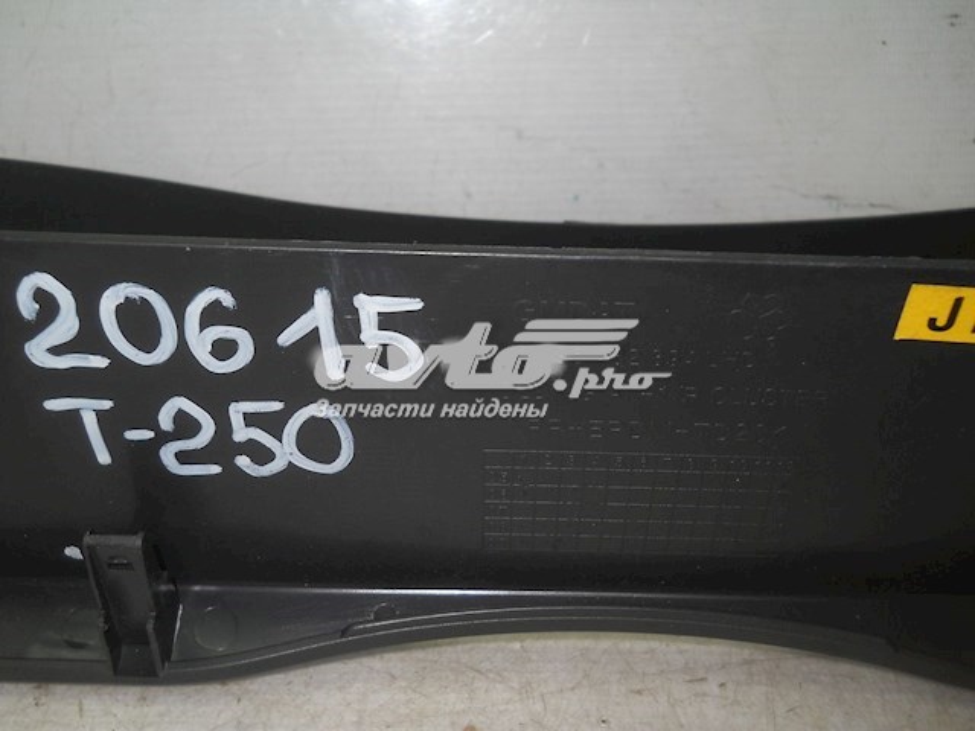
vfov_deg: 35.1
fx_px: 1155
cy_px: 366
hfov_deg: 45.8
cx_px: 488
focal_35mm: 41
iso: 80
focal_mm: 6.72
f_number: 5.5
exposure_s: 1/30
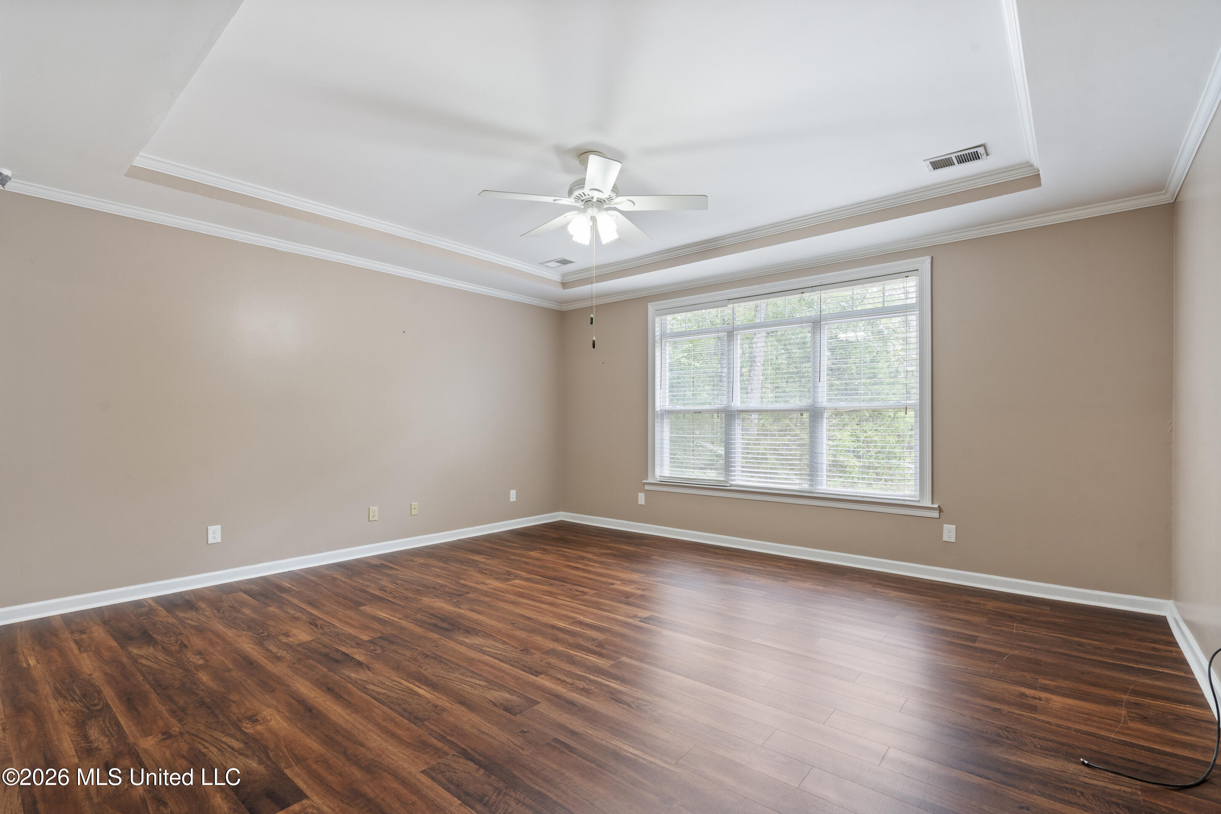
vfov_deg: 73.7
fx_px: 543
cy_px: 407
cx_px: 610
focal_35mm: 16
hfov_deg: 96.7
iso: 800
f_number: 9.5
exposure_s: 1/3
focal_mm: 16
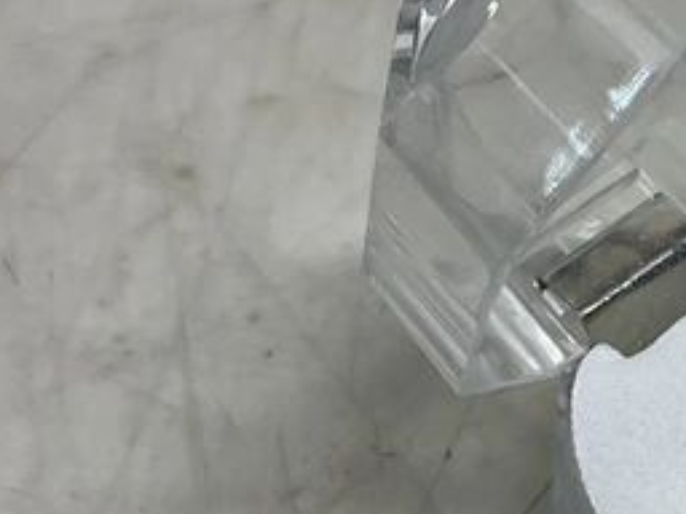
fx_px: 1684
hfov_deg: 22.2
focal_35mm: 85
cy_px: 301
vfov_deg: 17.4
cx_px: 673
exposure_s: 1/120
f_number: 1.8
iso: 40
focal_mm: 3
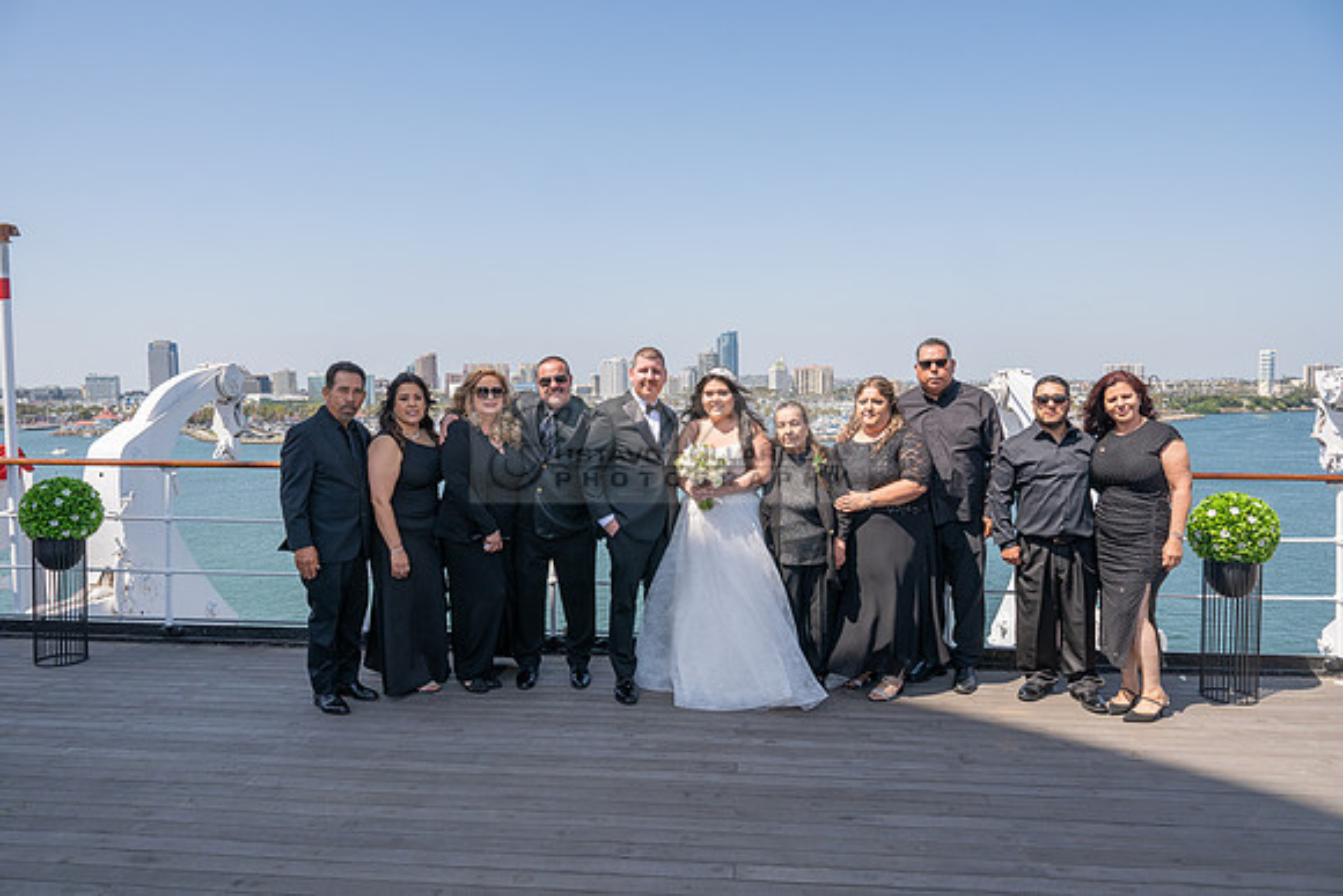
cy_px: 448
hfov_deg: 73.7
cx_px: 672
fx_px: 896
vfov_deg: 53.2
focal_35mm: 24
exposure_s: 1/200
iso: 200
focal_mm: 24
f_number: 11
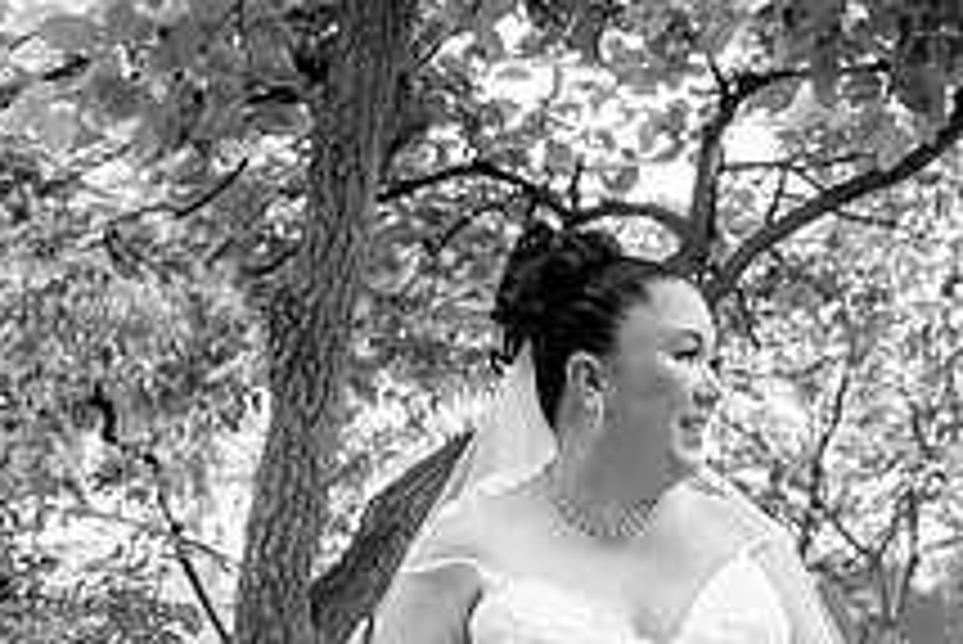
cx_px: 594
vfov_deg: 17.3
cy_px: 723
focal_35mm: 76
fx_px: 2034
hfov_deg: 26.6
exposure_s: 1/320
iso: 400
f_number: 3.2
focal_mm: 28
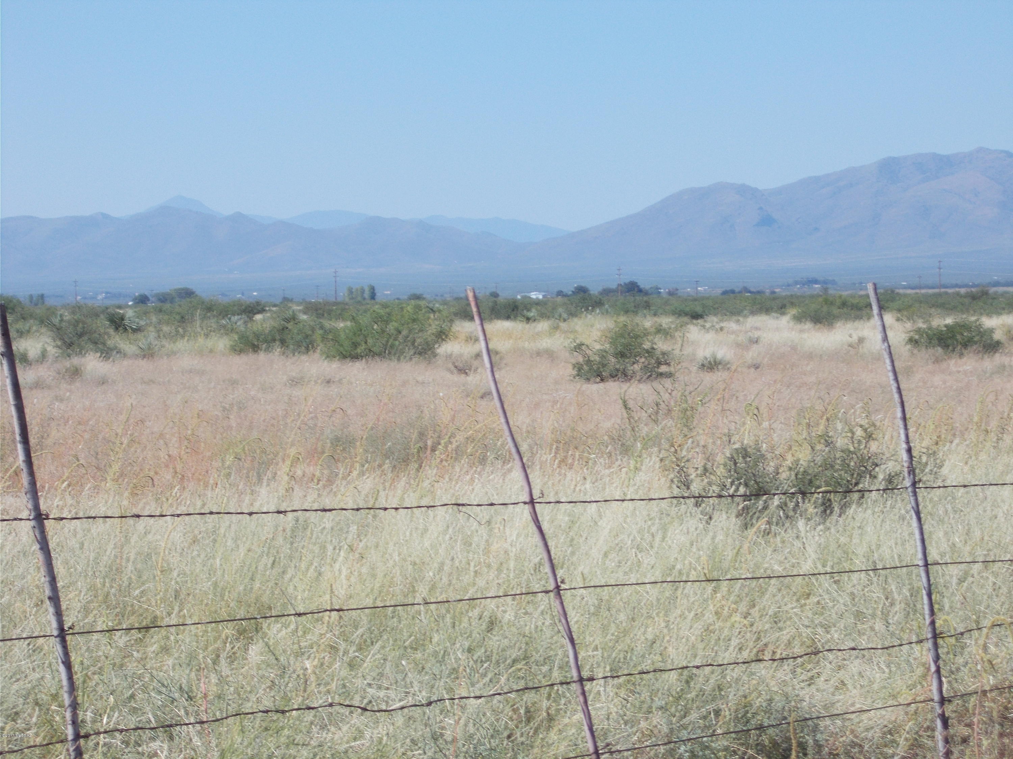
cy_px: 380
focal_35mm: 130
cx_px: 506
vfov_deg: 11.4
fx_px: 3804
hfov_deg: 15.2
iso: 80
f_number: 6.5
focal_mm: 23
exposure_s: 1/250
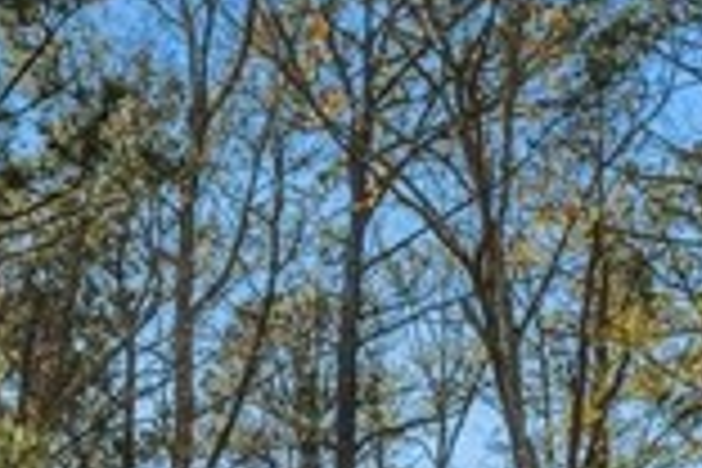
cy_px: 1244
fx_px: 2396
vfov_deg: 9.5
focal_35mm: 123
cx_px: -504
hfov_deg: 14.8
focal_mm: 17.7
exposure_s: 1/640
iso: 1000
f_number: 7.1
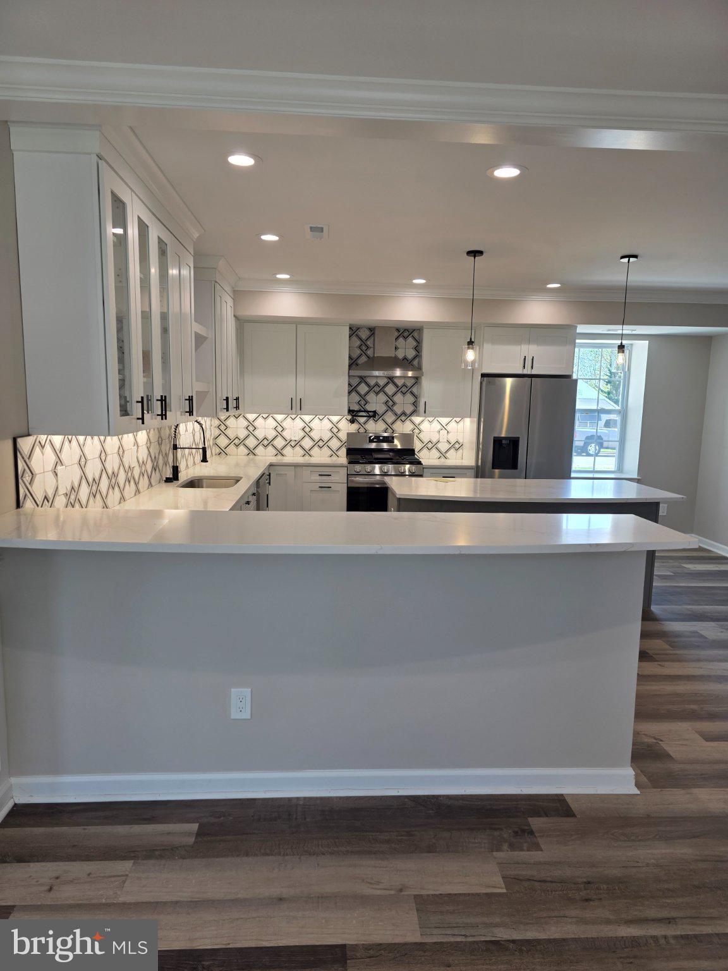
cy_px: 486
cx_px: 364
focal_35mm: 23
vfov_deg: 73.9
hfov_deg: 58.9
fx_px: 645
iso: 50
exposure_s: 1/120
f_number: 1.7
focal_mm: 6.3
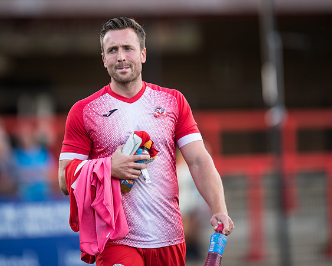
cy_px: 133
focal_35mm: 451
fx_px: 4425
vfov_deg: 3.4
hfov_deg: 4.3
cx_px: 154
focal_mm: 400
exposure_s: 1/640
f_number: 2.8
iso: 400
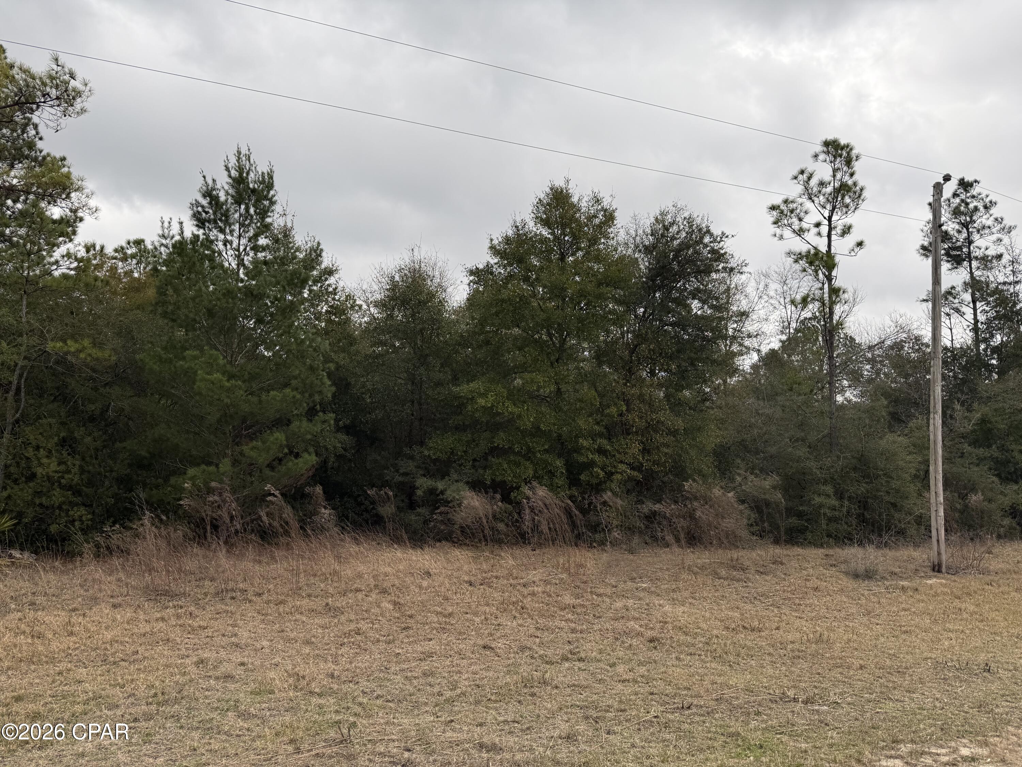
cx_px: 511
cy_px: 384
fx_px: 709
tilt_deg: +6.7
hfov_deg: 71.6
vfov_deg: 56.8
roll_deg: -0.4
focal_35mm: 24
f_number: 1.78
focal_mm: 6.76
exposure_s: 1/501
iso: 80
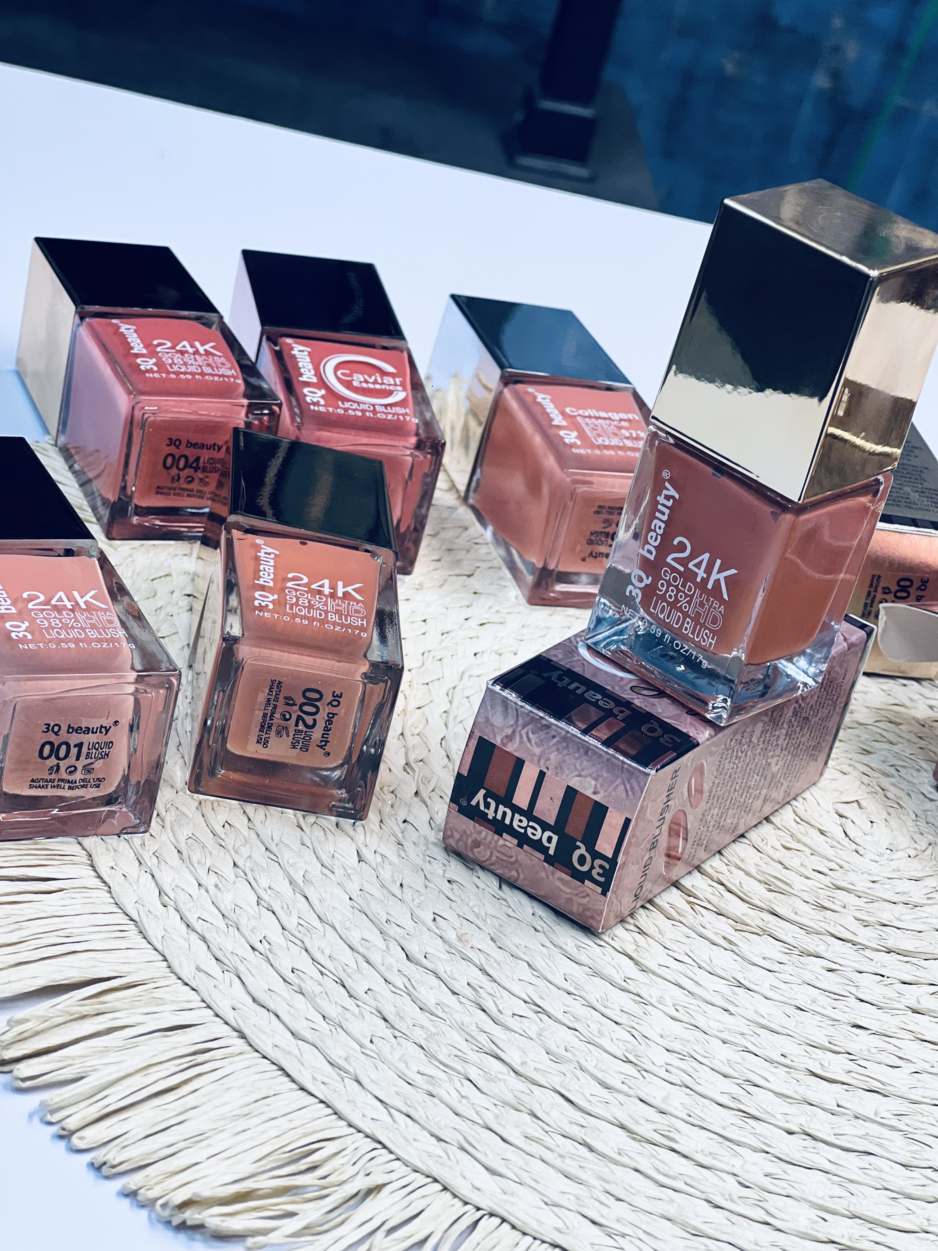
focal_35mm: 77
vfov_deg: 25.3
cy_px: 626
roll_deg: -15.9
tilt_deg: -26.1
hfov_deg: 19.1
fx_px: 2782
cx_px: 469
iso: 80
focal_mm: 9
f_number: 2.8
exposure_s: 1/100
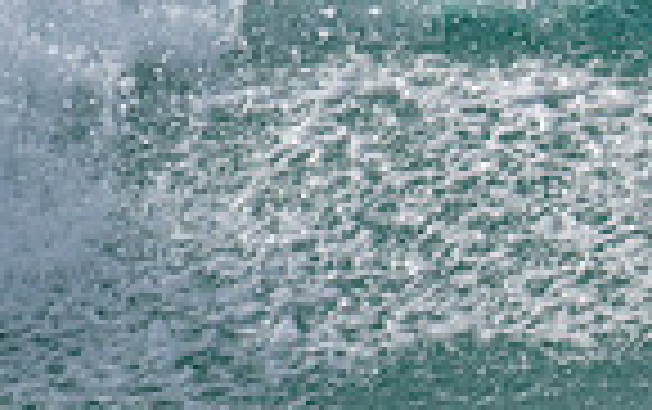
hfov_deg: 0.7
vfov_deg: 0.5
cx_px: 1496
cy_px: 119
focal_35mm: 2926
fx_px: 52053
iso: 500
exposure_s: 1/2000
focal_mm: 600
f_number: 11
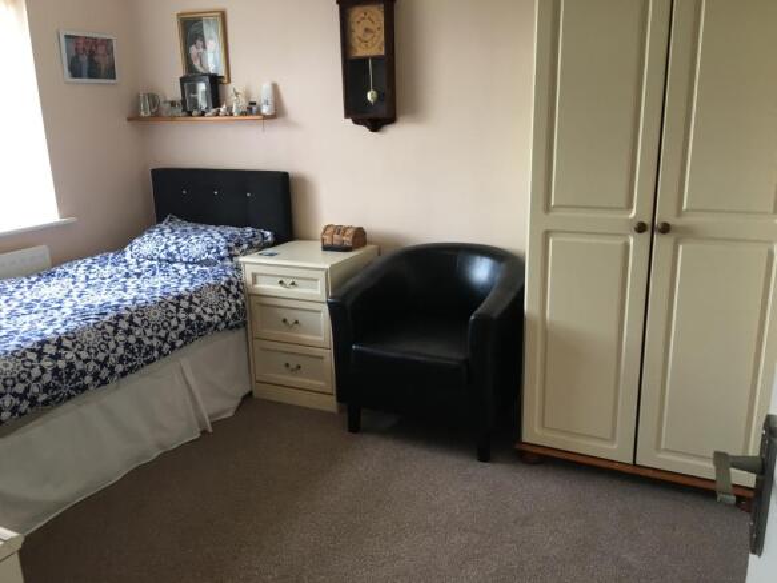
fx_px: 651
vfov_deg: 48.2
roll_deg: +2.0
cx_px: 388
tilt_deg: -15.1
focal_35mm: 29
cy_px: 292
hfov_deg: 61.7
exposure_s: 1/33
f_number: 2.2
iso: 40
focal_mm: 4.15
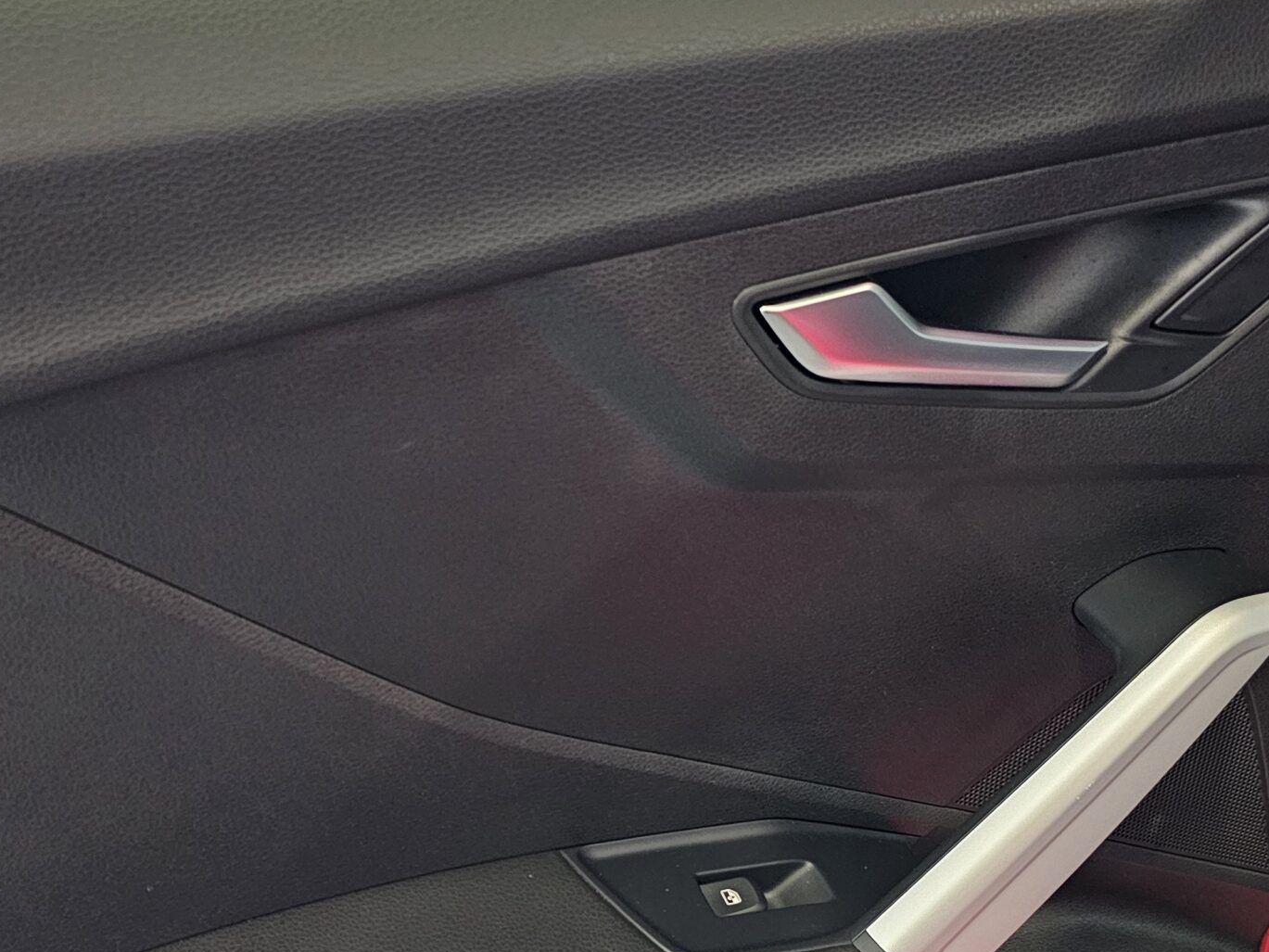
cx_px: 467
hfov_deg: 43.5
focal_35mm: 43
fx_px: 1576
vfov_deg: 33.0
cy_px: 704
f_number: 1.7
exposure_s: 1/25
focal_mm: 6.3
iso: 800
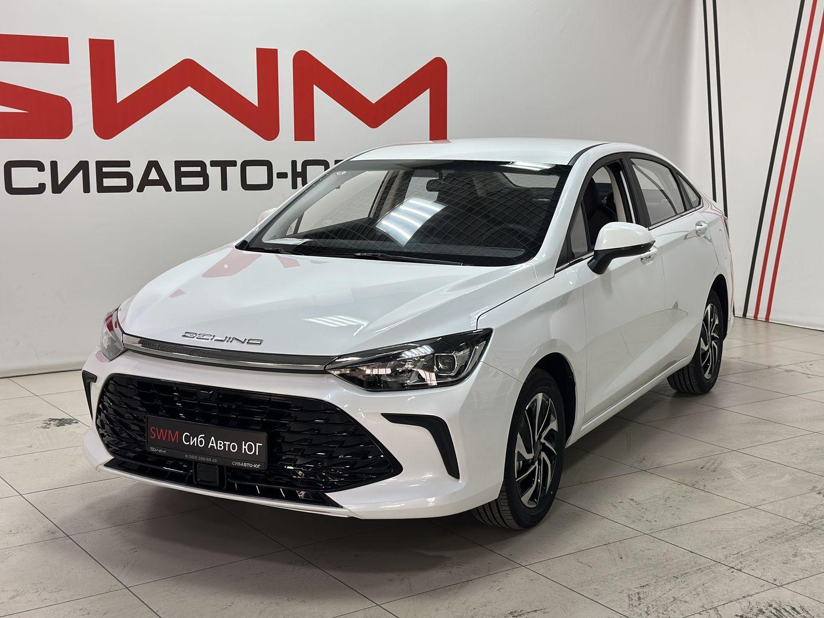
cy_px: 309
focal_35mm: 48
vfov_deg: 30.3
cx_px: 412
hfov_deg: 39.7
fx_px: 1143
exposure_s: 1/141
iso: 64
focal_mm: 6.86
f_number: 1.78
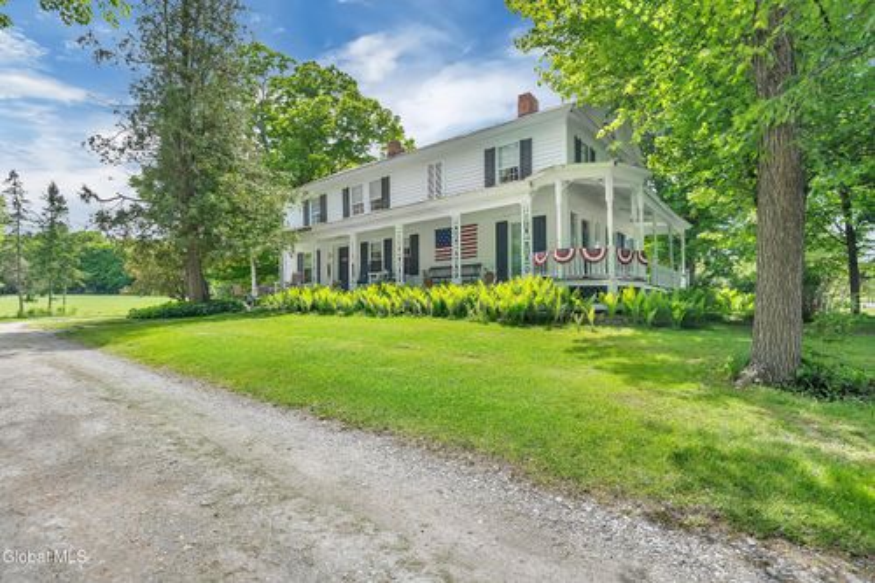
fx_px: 389
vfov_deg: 73.7
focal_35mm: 16
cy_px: 292
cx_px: 438
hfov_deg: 96.8
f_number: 4.5
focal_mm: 16
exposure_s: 1/2000
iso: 250
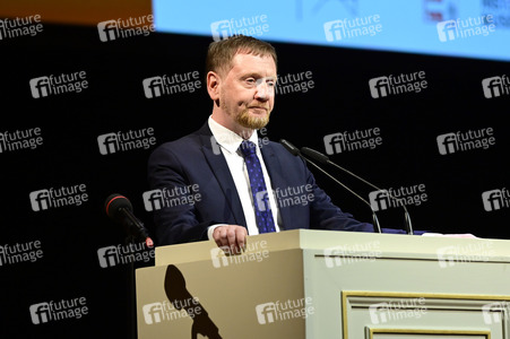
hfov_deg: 10.3
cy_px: 170
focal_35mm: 200
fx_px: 2831
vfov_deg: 6.9
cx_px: 255
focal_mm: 200
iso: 2500
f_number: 4
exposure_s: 1/320
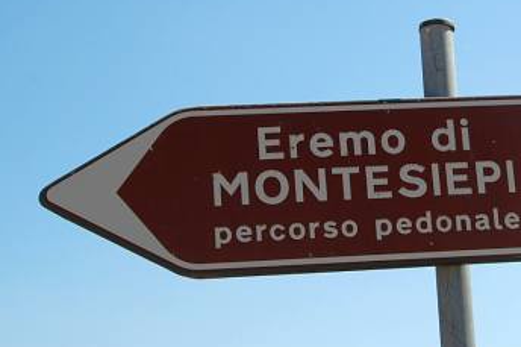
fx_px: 1331
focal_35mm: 92
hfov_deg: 22.0
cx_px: 391
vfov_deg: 14.8
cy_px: 191
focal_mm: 32
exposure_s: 1/320
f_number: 10
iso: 200
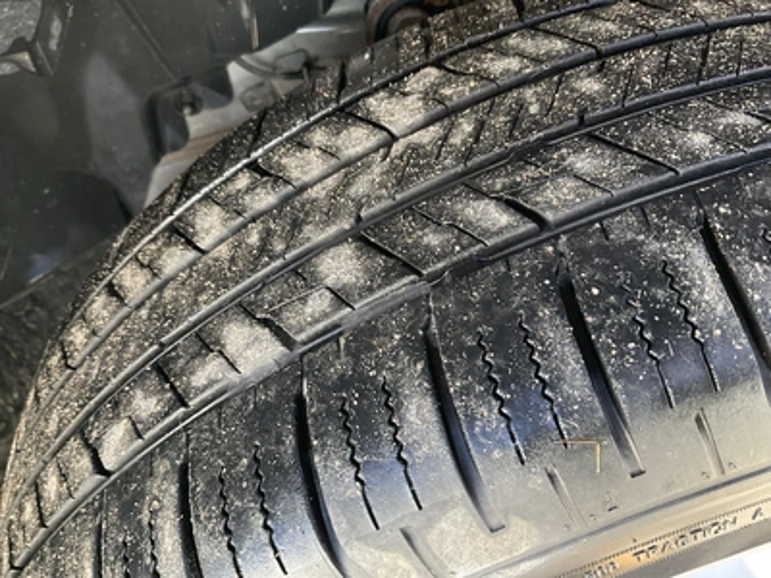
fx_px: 646
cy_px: 289
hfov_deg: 61.7
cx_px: 386
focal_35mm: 29
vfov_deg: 48.2
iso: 64
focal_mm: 3
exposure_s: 1/60
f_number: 1.8
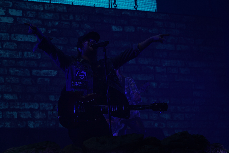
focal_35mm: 105
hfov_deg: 19.5
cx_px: 114
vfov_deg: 13.0
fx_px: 668
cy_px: 76
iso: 100
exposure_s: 1/320
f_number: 6.3
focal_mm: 105
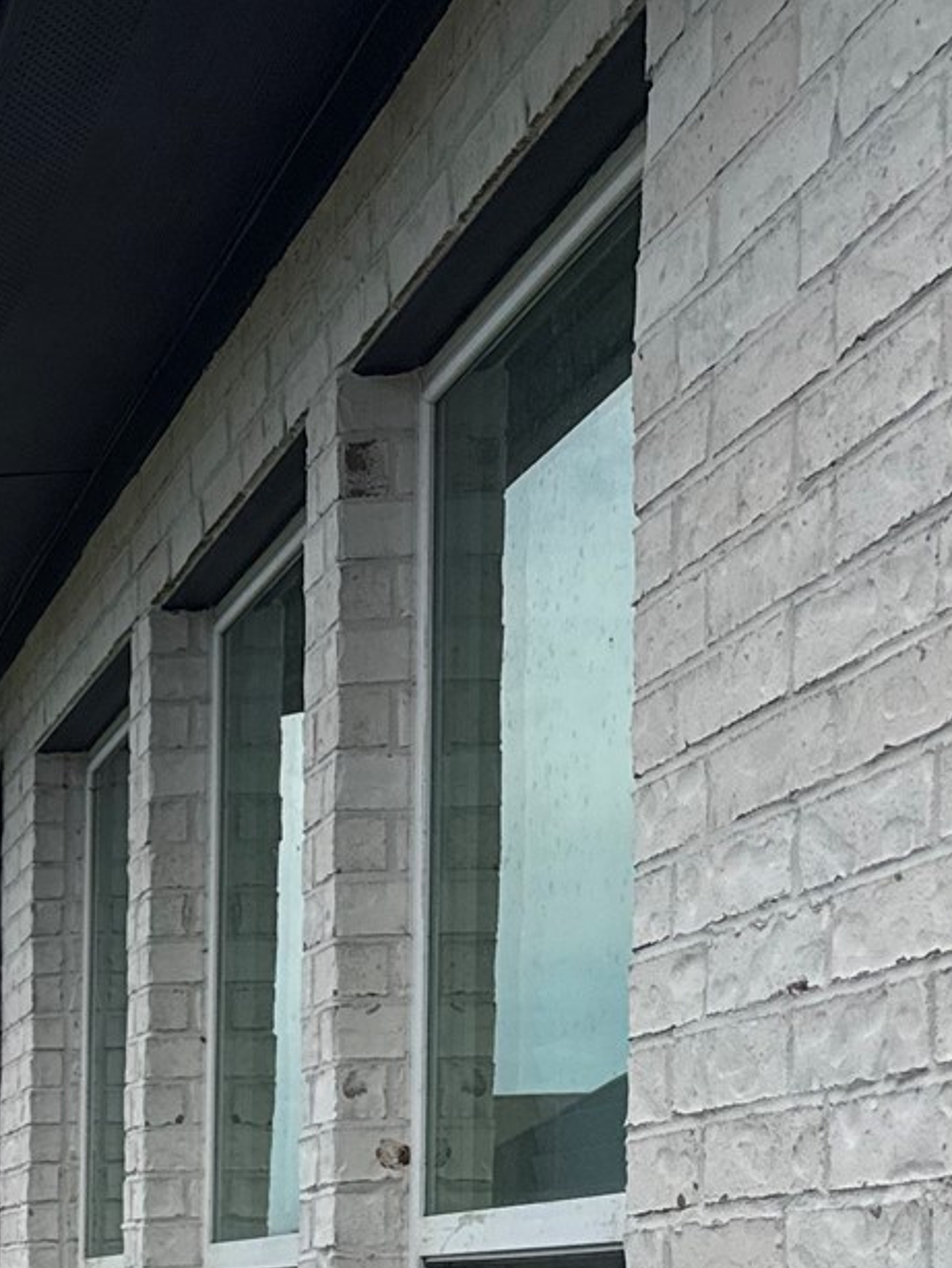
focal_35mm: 80
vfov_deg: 22.9
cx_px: -838
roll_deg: +0.2
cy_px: 1415
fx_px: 2931
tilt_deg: -2.3
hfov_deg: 15.5
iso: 80
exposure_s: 1/6711
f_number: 1.78
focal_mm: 6.76
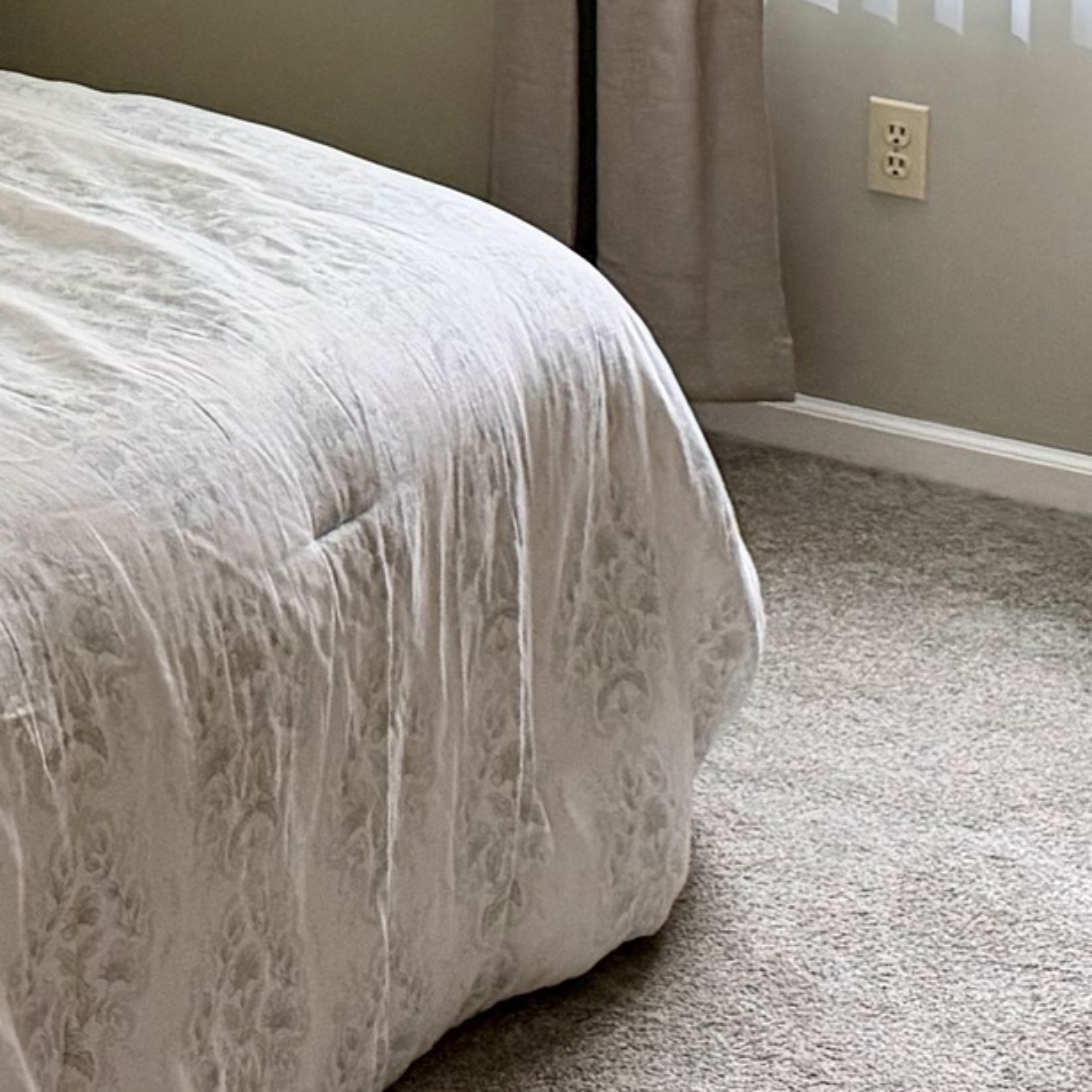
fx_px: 3783
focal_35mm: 106
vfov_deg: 15.3
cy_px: -506
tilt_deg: -6.6
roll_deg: +0.0
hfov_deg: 15.8
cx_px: -238
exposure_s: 1/60
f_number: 1.78
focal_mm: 6.76
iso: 400
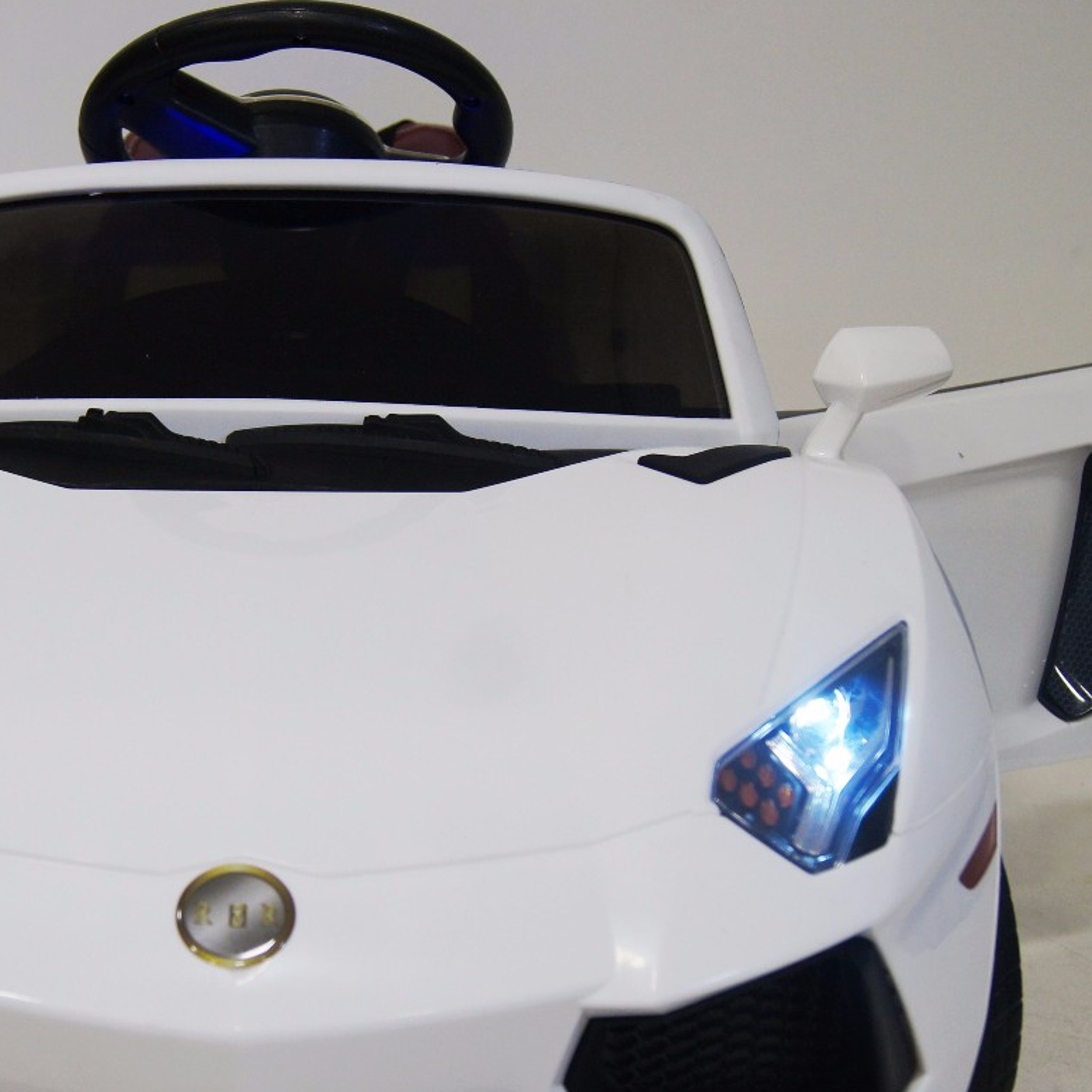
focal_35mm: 64
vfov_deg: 26.8
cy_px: 709
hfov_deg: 26.6
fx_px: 2284
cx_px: 303
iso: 250
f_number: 4
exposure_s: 1/40
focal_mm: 24
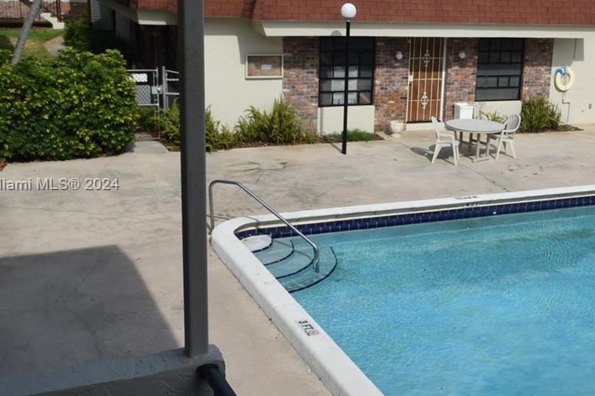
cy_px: 185
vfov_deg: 25.5
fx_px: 876
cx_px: 469
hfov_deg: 36.4
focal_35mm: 53
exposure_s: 1/500
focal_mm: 18
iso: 200
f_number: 11
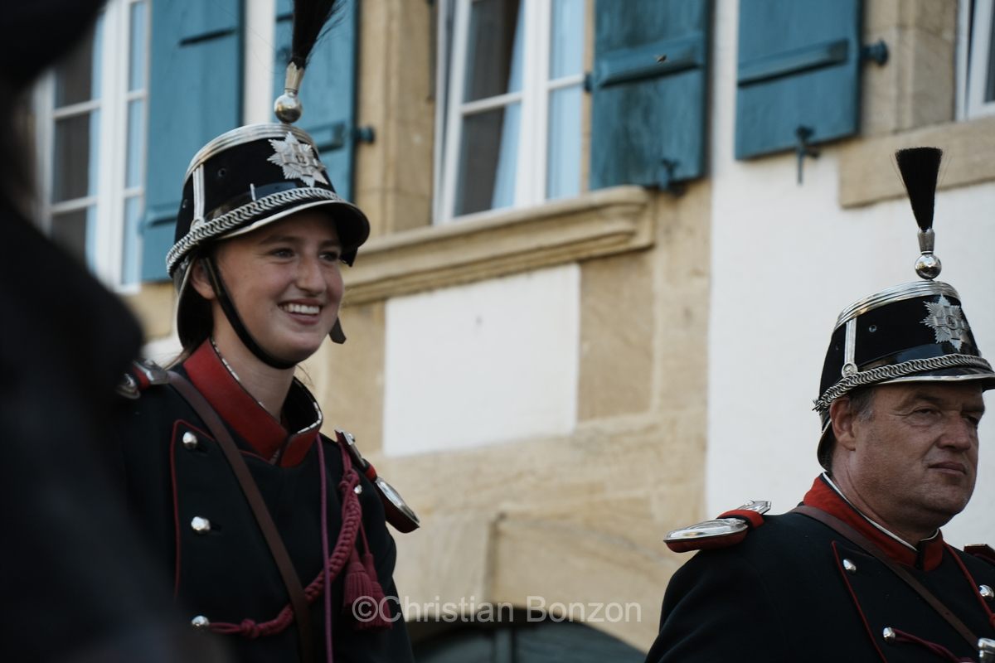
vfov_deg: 11.1
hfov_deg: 16.6
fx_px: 3410
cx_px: 498
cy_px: 332
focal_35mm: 123
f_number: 6.3
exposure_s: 1/640
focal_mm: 123.4
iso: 500
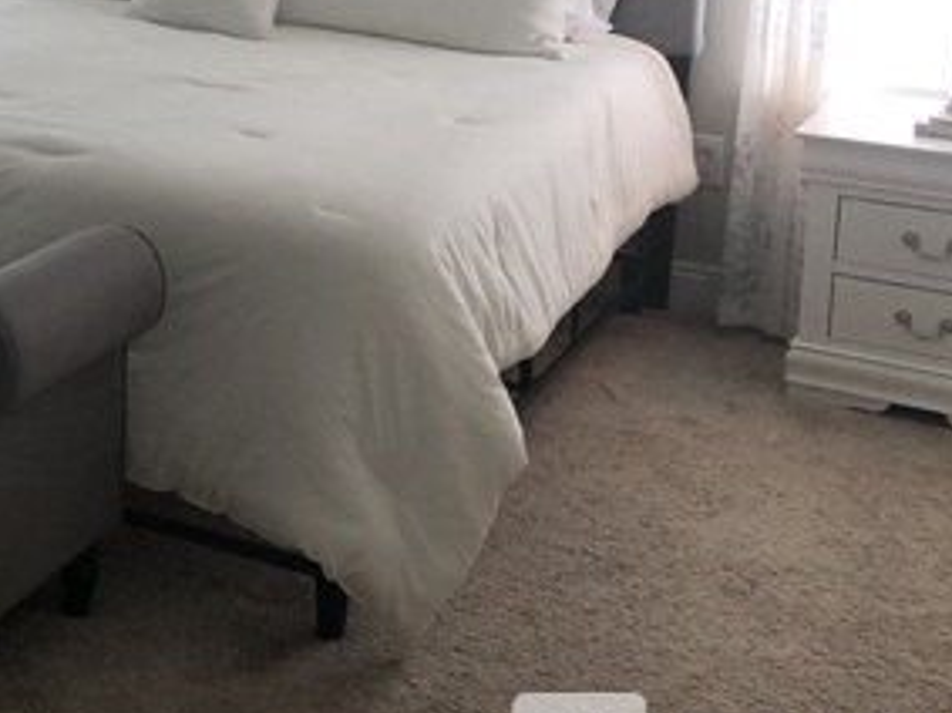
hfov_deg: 27.2
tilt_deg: -8.8
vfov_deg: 21.4
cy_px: -13
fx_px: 1814
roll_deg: +0.4
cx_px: -66
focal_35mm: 66
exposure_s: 1/30
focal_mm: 3.99
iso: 25
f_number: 1.8
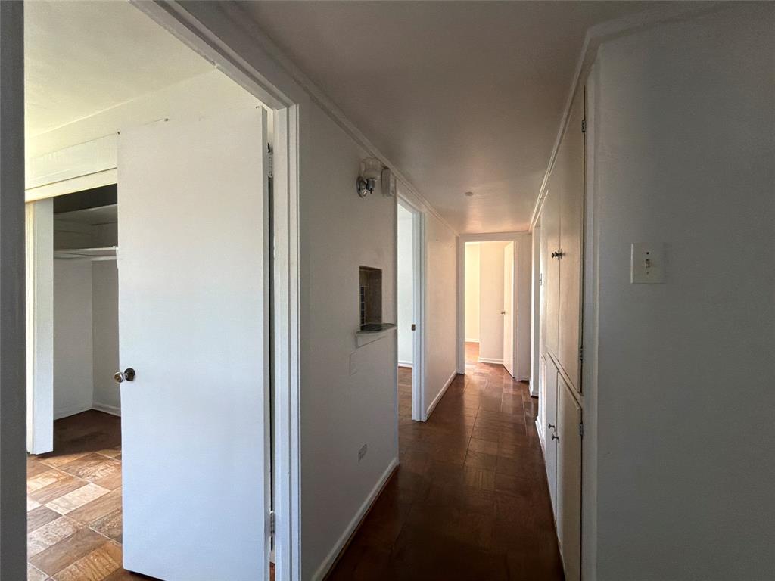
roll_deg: -0.3
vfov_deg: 85.7
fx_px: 313
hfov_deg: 102.1
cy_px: 290
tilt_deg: -0.9
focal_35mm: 14
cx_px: 388
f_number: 2.2
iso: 500
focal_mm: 2.22
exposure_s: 1/60
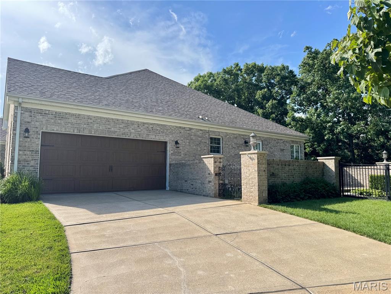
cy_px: 147
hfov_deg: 71.6
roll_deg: +0.1
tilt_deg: +6.2
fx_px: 271
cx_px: 196
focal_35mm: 24
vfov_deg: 56.8
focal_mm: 6.76
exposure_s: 1/1767
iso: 80
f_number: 1.78
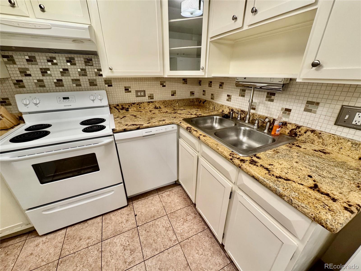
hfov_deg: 102.1
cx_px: 180
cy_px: 136
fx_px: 146
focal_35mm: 14
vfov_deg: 85.7
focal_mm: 2.22
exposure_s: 1/120
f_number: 2.2
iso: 250
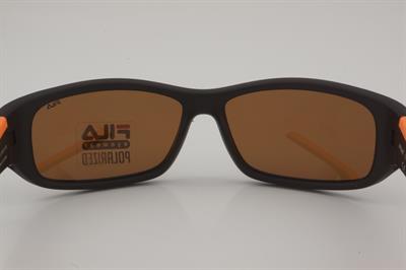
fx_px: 761
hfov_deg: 29.9
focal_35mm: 68
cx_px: 203
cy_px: 135
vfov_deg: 20.1
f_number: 36
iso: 100
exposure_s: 1/3
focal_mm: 45
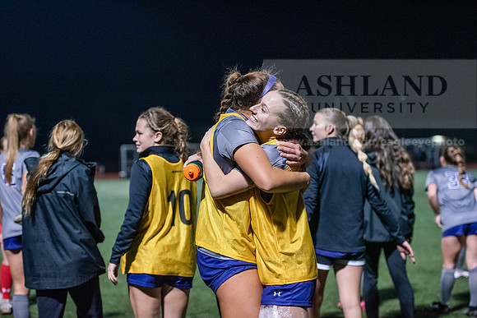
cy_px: 159
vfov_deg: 16.1
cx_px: 238
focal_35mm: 85
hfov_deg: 23.9
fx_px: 1126
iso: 8000
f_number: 3.2
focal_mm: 85
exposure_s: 1/800
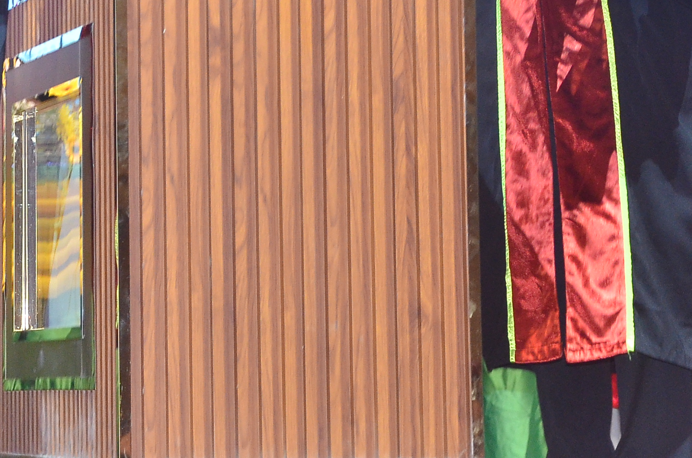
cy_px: -46
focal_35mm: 194
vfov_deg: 7.0
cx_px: 170
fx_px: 3721
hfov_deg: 10.6
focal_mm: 50
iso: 1250
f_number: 5
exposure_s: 1/125
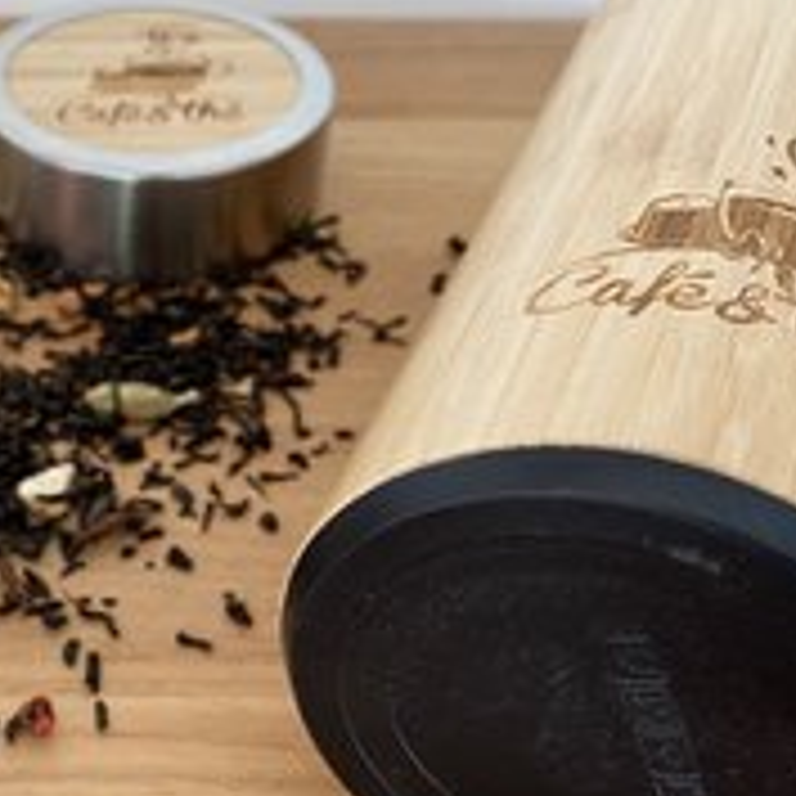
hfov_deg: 31.2
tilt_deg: -46.3
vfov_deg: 32.3
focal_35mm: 52
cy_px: 585
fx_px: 1353
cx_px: 67
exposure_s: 1/66
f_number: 1.8
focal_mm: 4.25
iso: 125
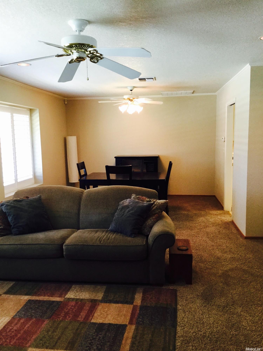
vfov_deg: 58.4
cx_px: 132
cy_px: 176
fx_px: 314
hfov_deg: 45.4
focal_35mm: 31
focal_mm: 3.3
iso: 80
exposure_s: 1/30
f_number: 2.4
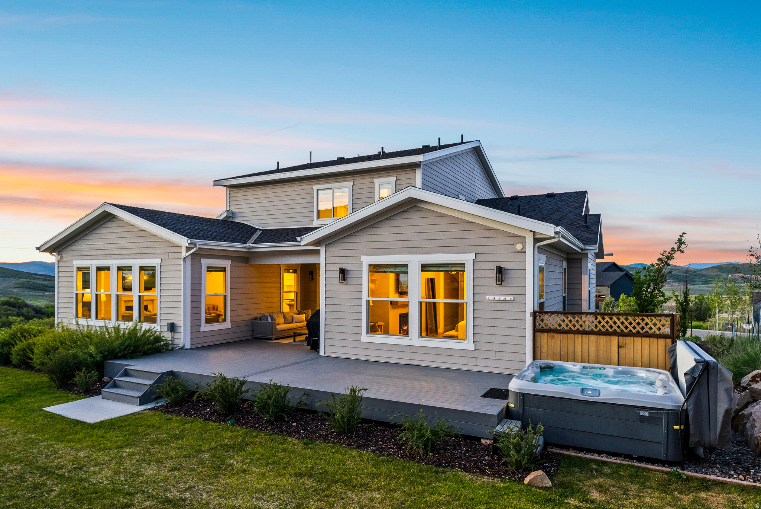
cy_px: 254
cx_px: 380
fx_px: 444
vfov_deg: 59.6
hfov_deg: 81.2
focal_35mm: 21
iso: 640
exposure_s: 1/10
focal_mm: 21
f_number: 5.6
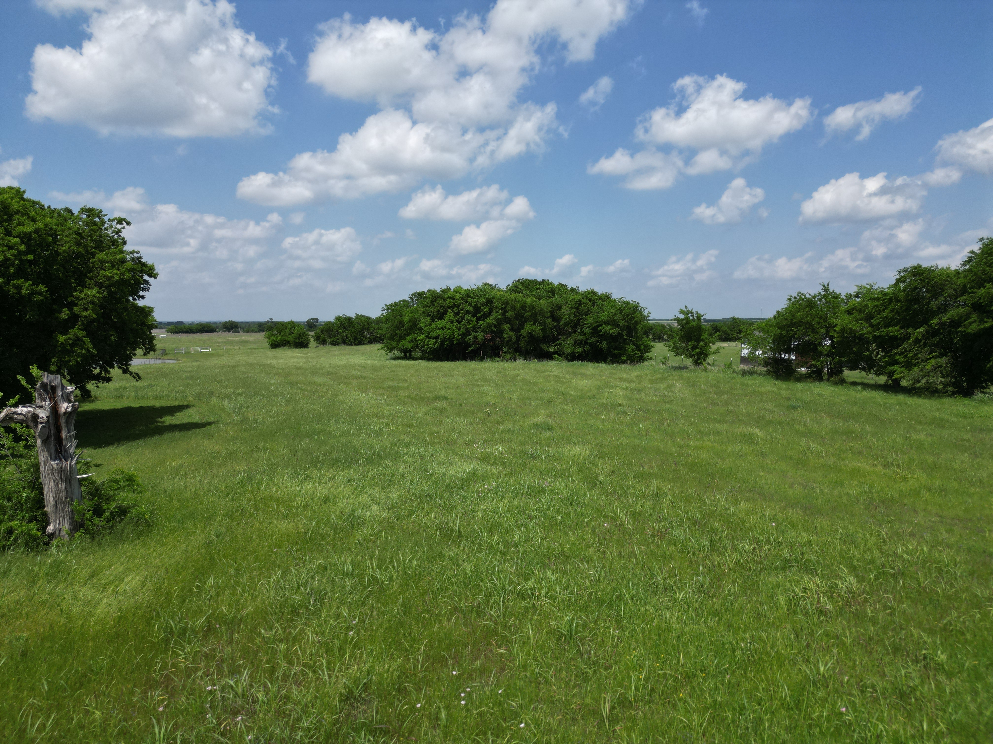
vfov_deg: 56.8
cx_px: 496
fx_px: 688
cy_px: 372
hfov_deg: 71.6
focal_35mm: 24
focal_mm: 6.72
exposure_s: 1/4000
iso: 100
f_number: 1.7
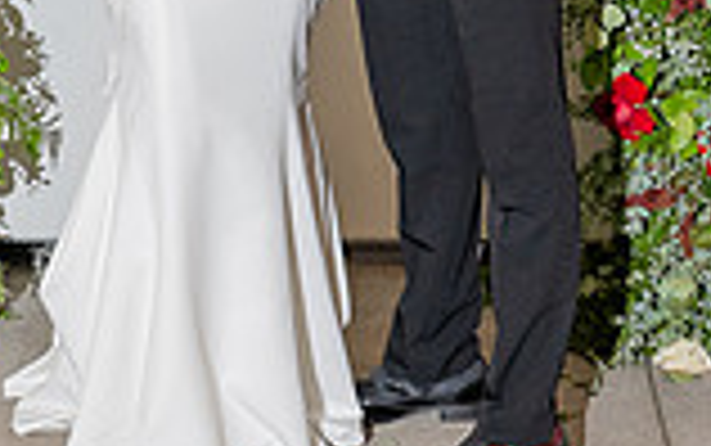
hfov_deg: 16.5
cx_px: 222
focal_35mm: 126
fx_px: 2443
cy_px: -220
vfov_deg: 10.1
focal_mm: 26.5
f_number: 4
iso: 800
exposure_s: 1/200
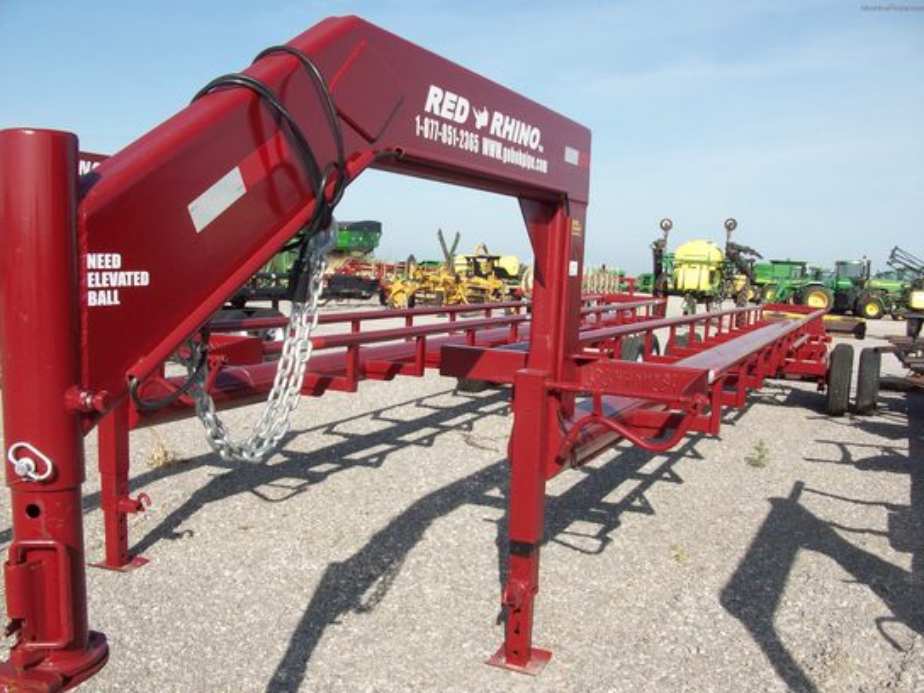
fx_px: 908
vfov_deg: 41.8
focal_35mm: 34
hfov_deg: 54.0
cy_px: 346
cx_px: 462
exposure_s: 1/328
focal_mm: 5.7
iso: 64
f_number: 5.5
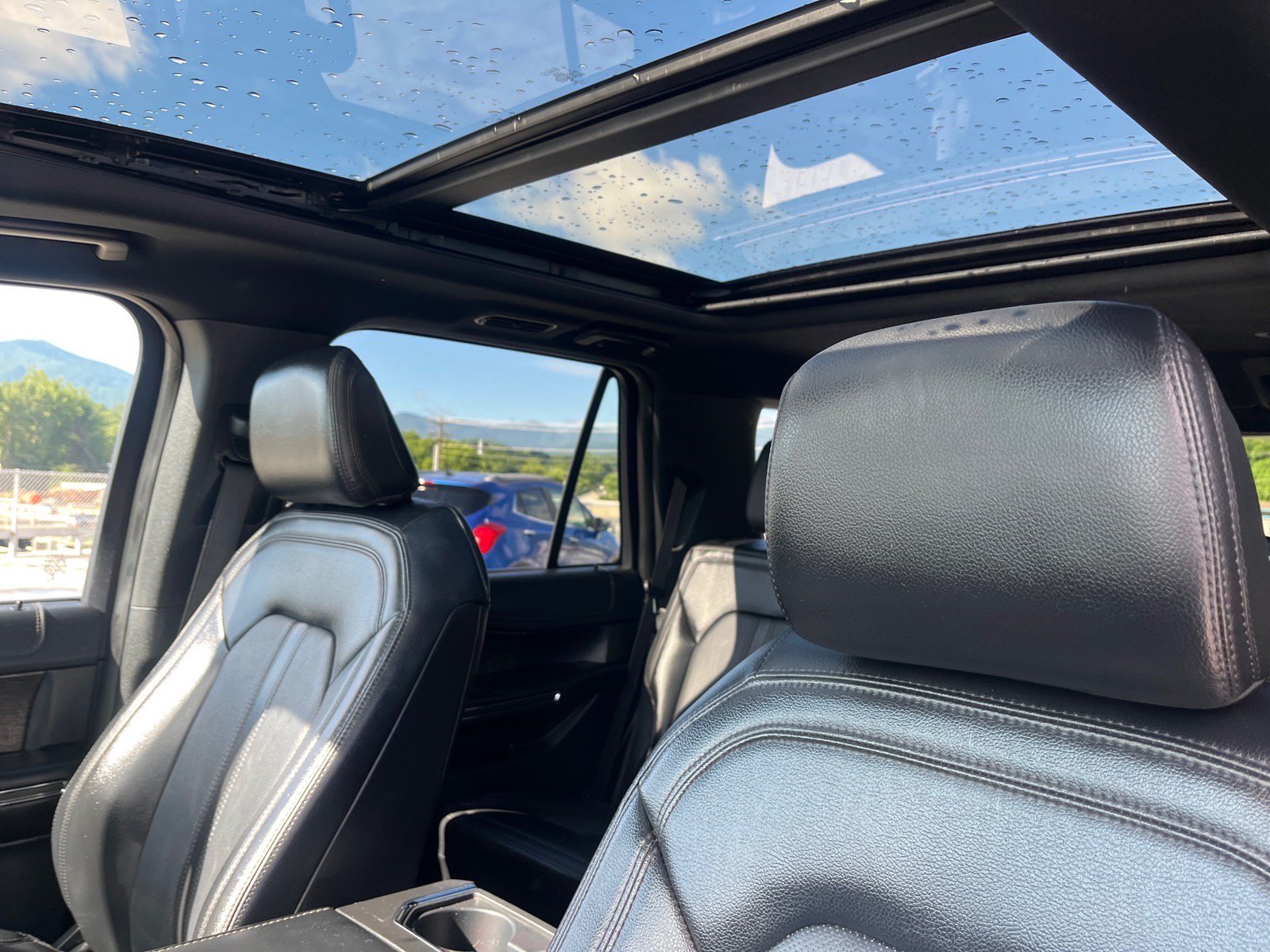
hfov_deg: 67.3
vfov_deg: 53.1
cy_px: 476
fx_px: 954
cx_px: 635
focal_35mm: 26
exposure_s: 1/121
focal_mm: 5.1
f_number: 1.6
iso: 40
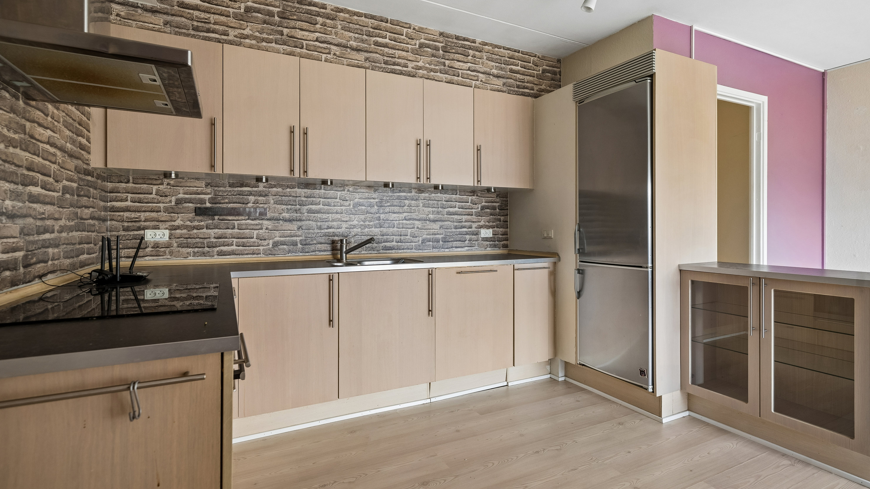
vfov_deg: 63.8
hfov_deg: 95.9
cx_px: 431
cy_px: 222
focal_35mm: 17
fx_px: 392
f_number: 5.6
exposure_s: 1/13
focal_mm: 16
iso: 200
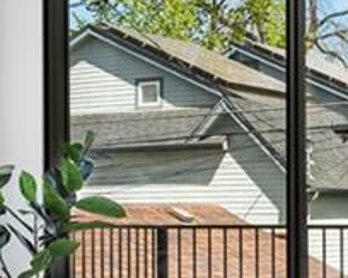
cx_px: -70
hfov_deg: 15.3
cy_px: 222
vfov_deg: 12.6
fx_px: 1253
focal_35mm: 122
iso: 640
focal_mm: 16.5
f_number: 8
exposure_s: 1/50
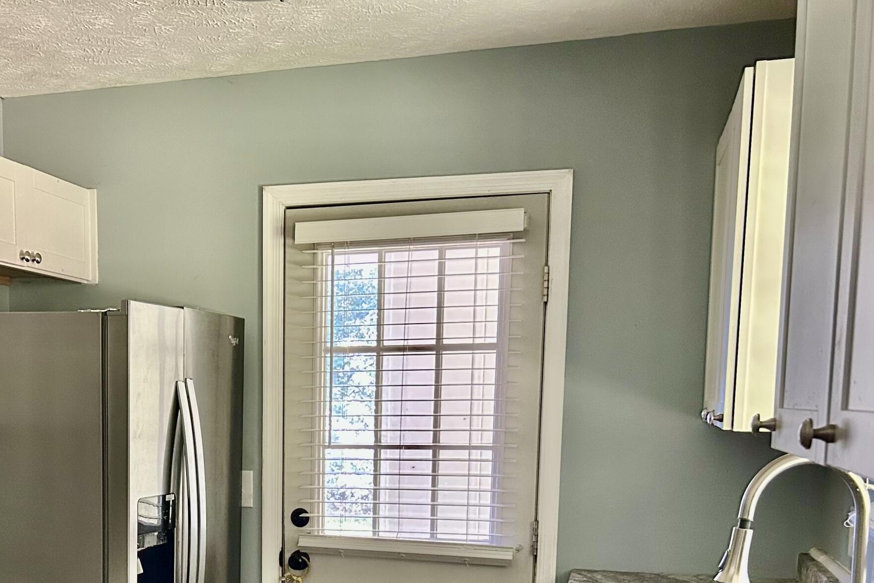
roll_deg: +0.6
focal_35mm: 46
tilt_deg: -8.6
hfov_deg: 41.6
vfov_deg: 27.8
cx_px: 232
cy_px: 556
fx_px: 1117
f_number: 1.5
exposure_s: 1/60
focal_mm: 5.7
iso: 400
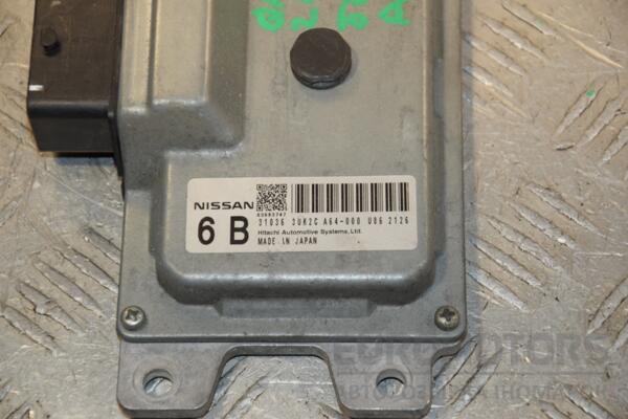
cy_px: 210
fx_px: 2564
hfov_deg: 14.0
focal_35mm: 147
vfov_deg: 9.3
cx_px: 314
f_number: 6.3
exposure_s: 1/200
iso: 800
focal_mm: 98
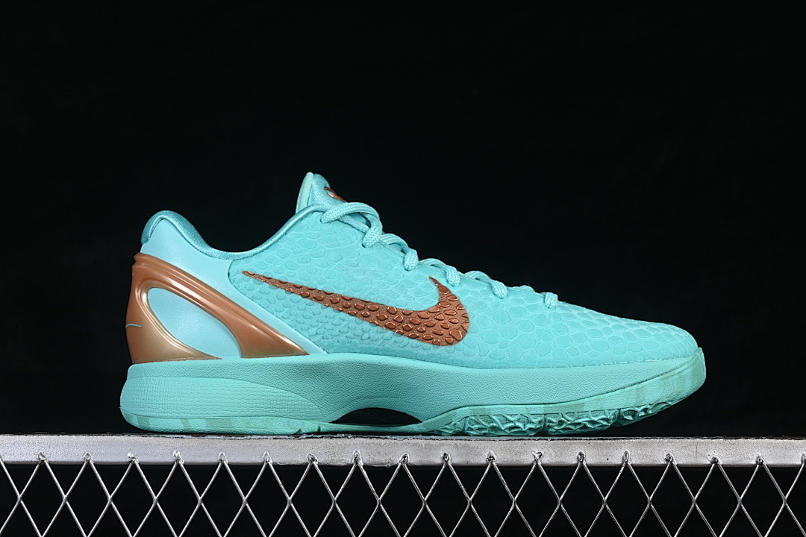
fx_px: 1679
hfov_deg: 27.0
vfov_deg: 18.2
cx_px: 403
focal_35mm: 75
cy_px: 268
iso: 160
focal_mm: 50
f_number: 8
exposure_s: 1/80
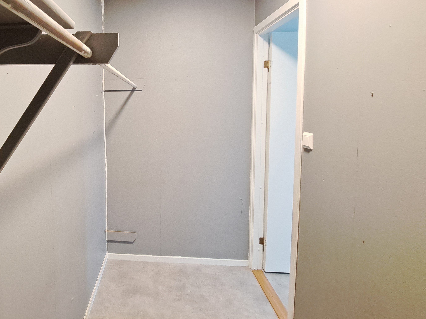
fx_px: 234
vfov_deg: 67.9
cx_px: 126
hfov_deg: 80.4
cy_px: 125
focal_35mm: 19
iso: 320
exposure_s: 1/25
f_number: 2.2
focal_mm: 1.74
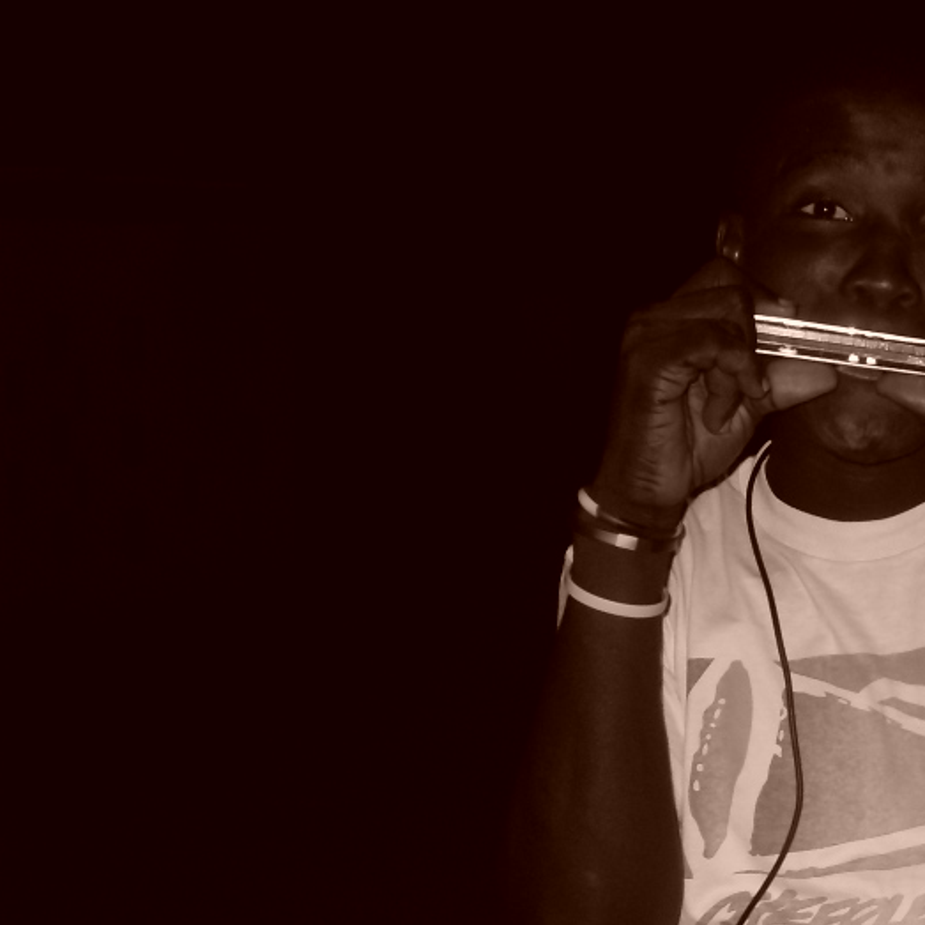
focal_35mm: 64
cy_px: 561
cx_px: 895
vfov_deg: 26.8
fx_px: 1935
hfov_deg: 25.7
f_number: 2.8
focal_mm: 6.3
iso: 100
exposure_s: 1/45
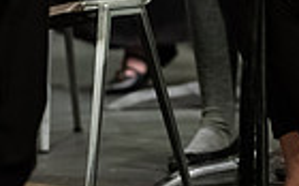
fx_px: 10316
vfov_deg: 1.0
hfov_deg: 1.7
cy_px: -170
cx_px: 448
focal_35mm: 1268
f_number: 2.8
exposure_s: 1/250
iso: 4000
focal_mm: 300
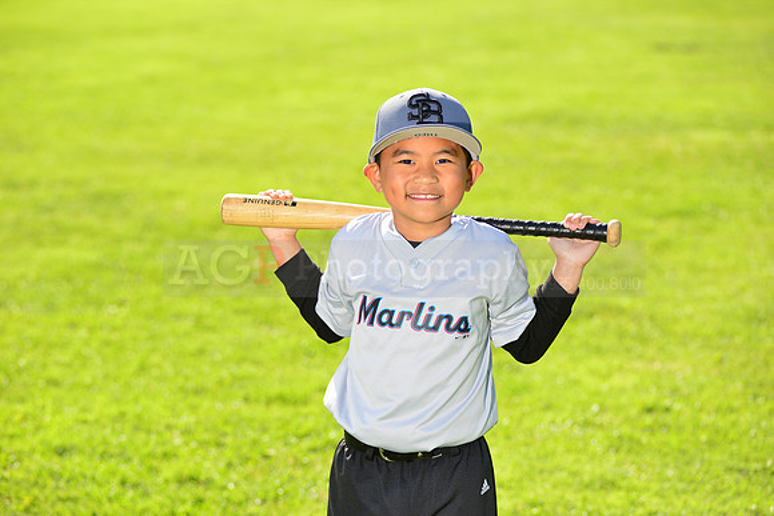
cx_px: 387
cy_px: 258
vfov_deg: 11.8
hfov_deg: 17.6
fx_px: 2494
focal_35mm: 116
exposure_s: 1/250
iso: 100
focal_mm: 116
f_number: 5
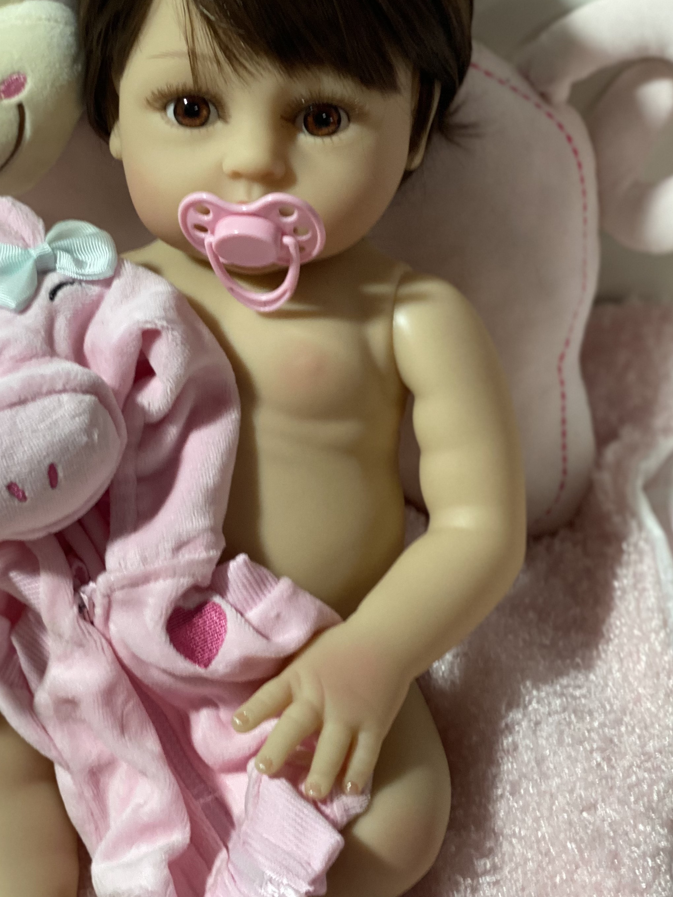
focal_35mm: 77
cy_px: 468
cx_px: 193
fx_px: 1996
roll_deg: +12.6
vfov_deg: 25.3
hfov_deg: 19.0
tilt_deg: -44.2
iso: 160
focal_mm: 6
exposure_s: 1/60
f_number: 2
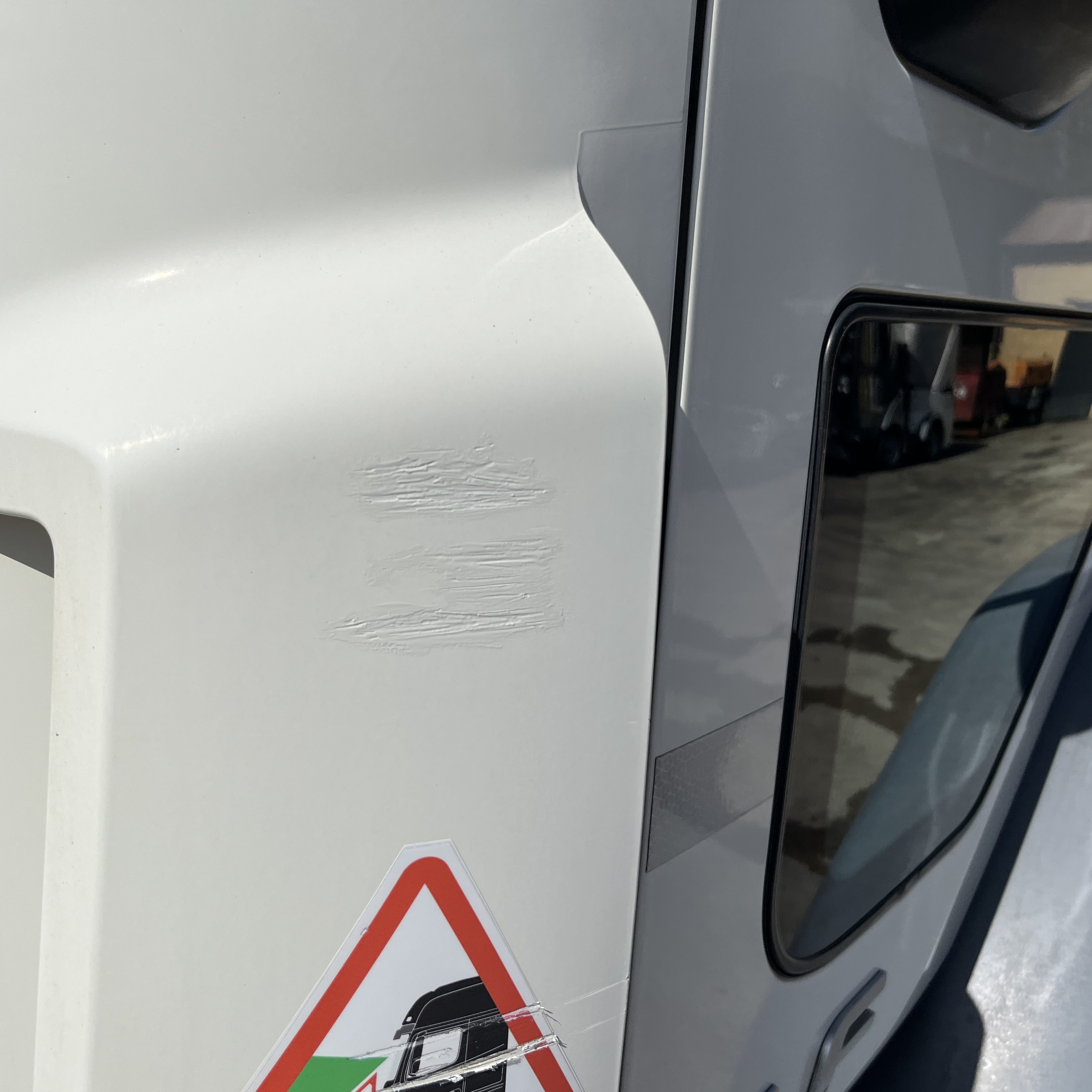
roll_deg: -5.5
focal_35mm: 31
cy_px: 550
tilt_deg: -14.1
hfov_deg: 52.5
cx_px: 542
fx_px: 1106
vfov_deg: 52.5
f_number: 1.6
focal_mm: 5.1
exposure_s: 1/9091
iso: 50
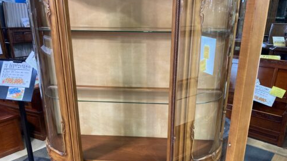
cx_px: 144
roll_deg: -1.3
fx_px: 236
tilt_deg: -20.0
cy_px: 101
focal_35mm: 31
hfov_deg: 62.6
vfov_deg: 37.6
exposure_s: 1/50
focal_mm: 3.99
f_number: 1.8
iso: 250
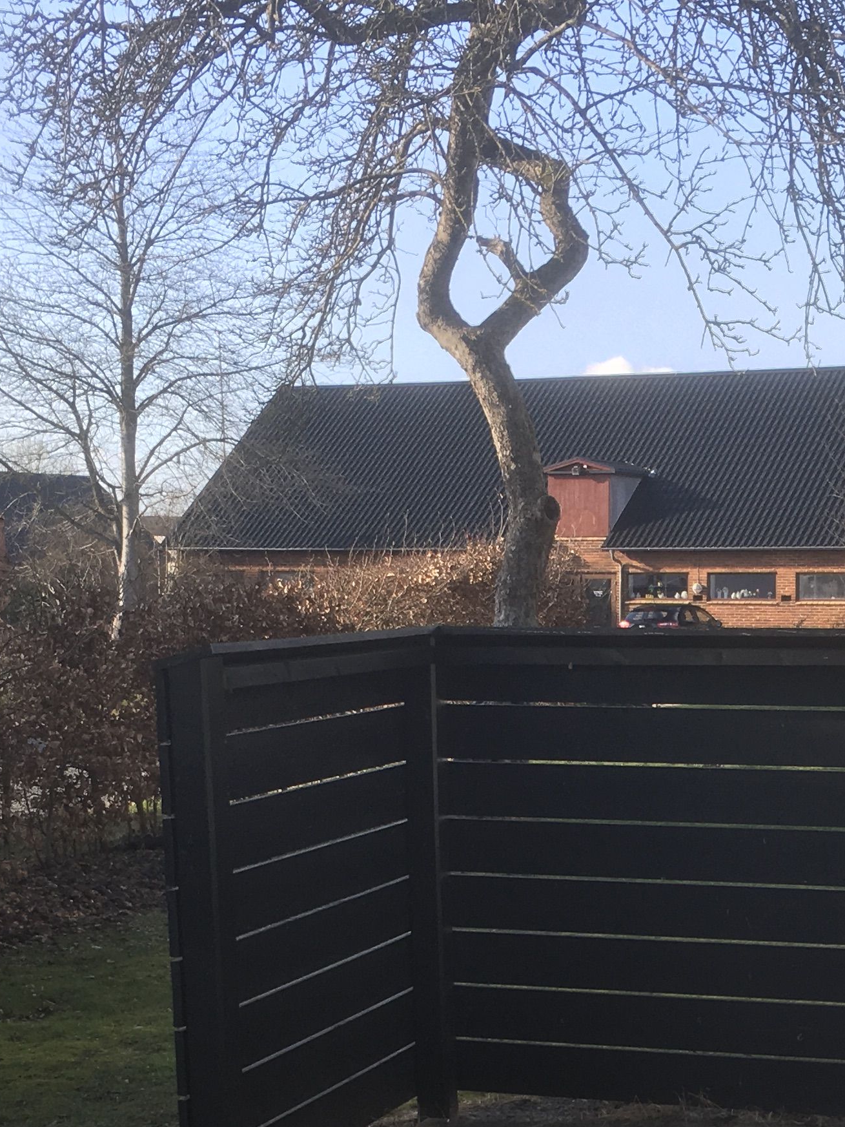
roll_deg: +2.9
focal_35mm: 67
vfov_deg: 27.7
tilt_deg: -13.3
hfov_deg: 21.7
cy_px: 1054
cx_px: 657
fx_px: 2180
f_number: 2.2
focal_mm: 4.15
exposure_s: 1/334
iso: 25
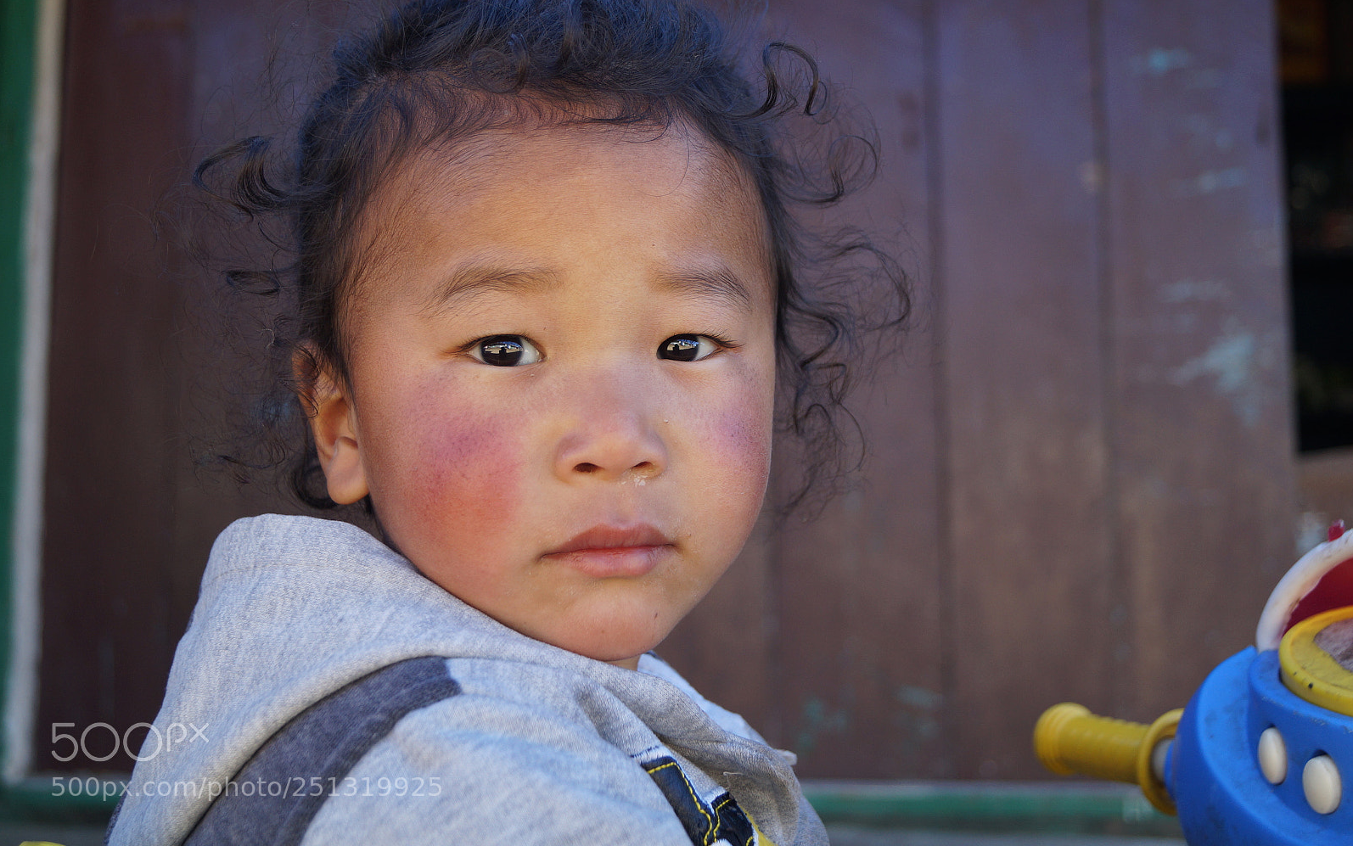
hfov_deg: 43.5
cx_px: 677
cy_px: 402
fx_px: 1697
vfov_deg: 28.0
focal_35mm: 46
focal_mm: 30
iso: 200
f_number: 4.5
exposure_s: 1/160
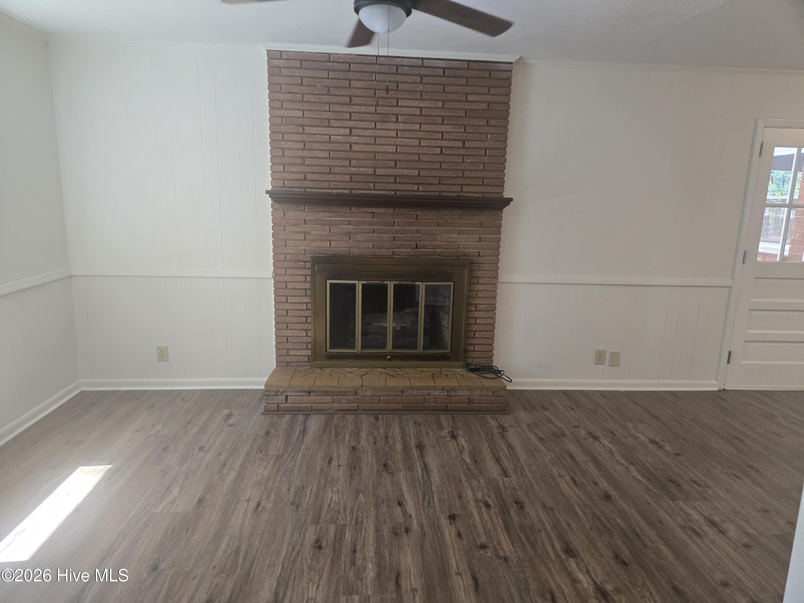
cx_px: 402
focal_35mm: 23
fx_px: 534
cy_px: 302
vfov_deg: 58.9
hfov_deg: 73.9
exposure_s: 1/120
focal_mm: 5.4
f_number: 1.8
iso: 500
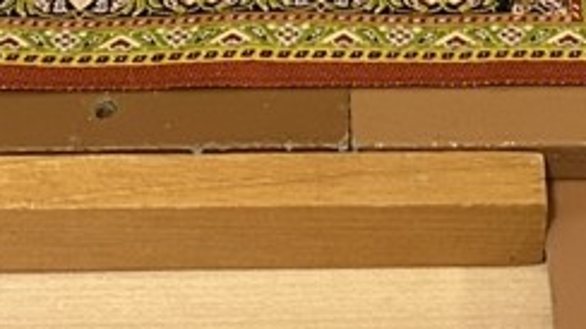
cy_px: -531
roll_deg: -0.2
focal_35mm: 167
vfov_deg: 6.8
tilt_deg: -37.8
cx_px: 372
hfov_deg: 12.9
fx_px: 2594
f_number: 1.5
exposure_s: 1/50
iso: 320
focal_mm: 5.7
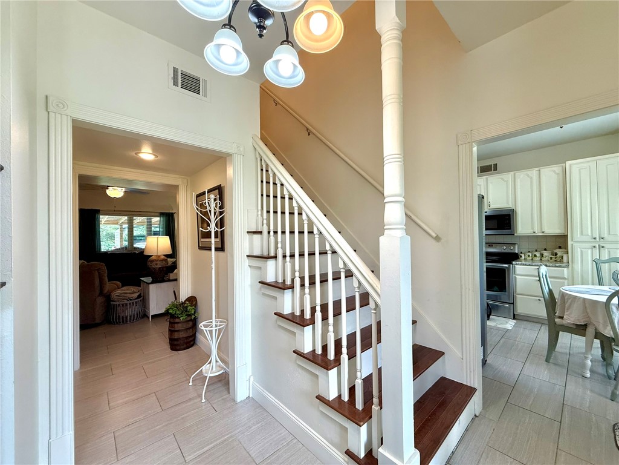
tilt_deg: +1.2
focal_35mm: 14
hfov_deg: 102.1
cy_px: 232
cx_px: 310
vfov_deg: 85.7
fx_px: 250
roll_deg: +1.0
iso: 125
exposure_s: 1/120
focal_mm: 2.22
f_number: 2.2
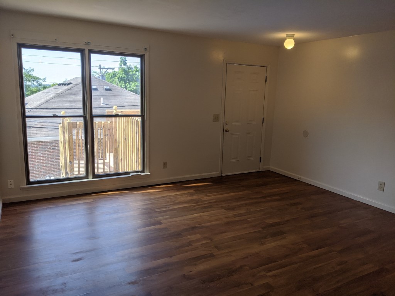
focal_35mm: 27
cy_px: 148
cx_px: 198
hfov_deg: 65.3
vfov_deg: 51.4
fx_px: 308
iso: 48
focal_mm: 4.44
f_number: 1.8
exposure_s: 1/373
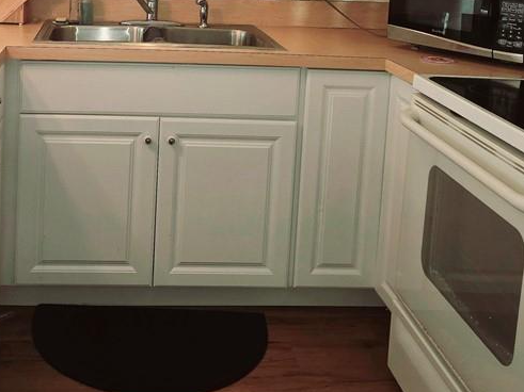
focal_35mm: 48
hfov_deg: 39.0
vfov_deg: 28.6
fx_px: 726
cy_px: 12
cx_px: 155
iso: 64
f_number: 1.7
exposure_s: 1/60.2
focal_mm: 6.3
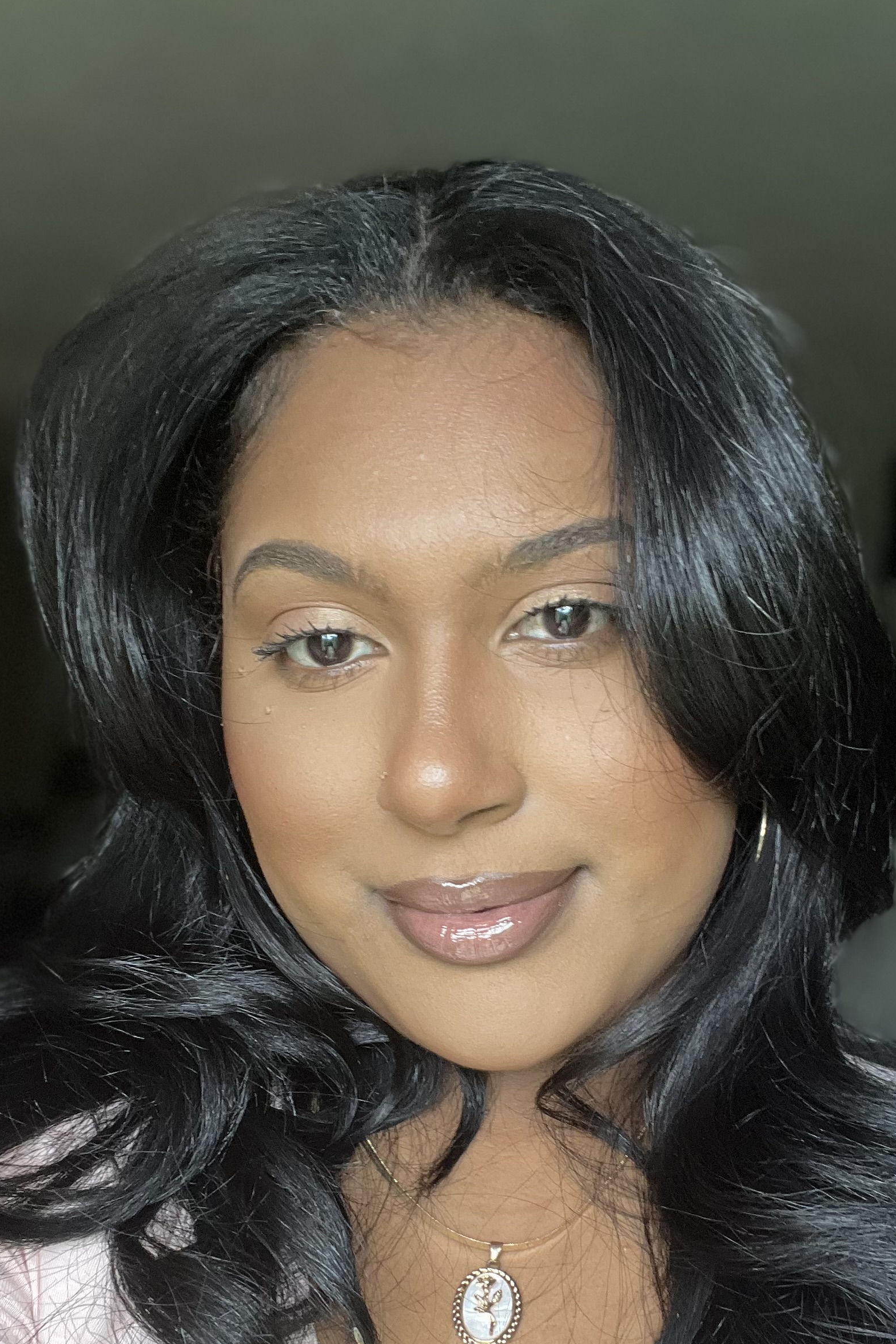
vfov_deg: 46.8
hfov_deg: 32.6
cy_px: 866
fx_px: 1530
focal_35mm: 41
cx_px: 467
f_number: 2.2
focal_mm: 2.71
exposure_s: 1/60
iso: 100
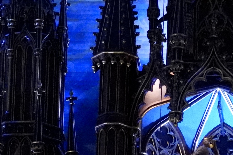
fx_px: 1903
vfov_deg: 4.6
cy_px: 252
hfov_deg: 7.0
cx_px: 222
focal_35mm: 294
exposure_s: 1/80
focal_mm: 40
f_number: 5.6
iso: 6400
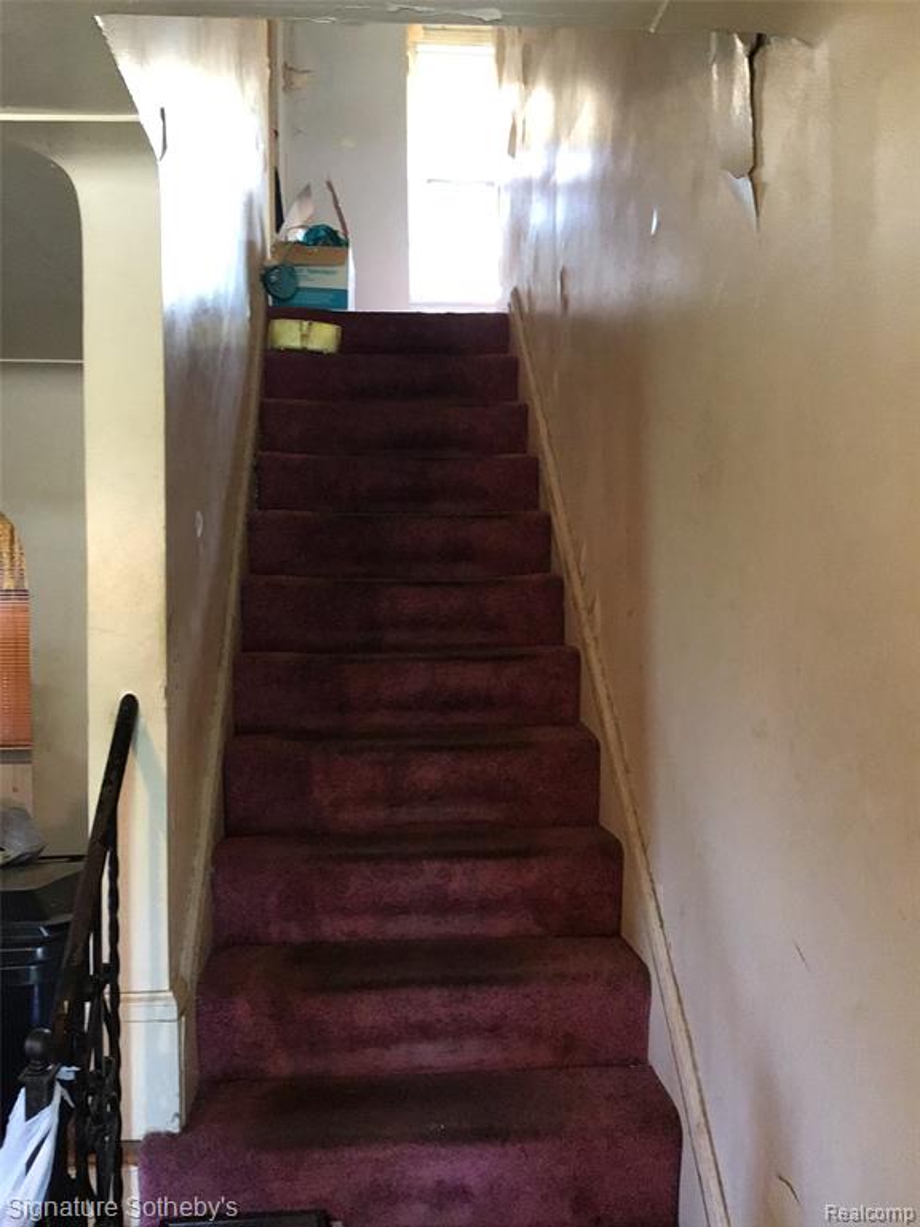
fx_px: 1099
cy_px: 614
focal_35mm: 31
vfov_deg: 58.4
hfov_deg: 45.4
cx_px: 460
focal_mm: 3.3
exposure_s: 1/30
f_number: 2.4
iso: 250
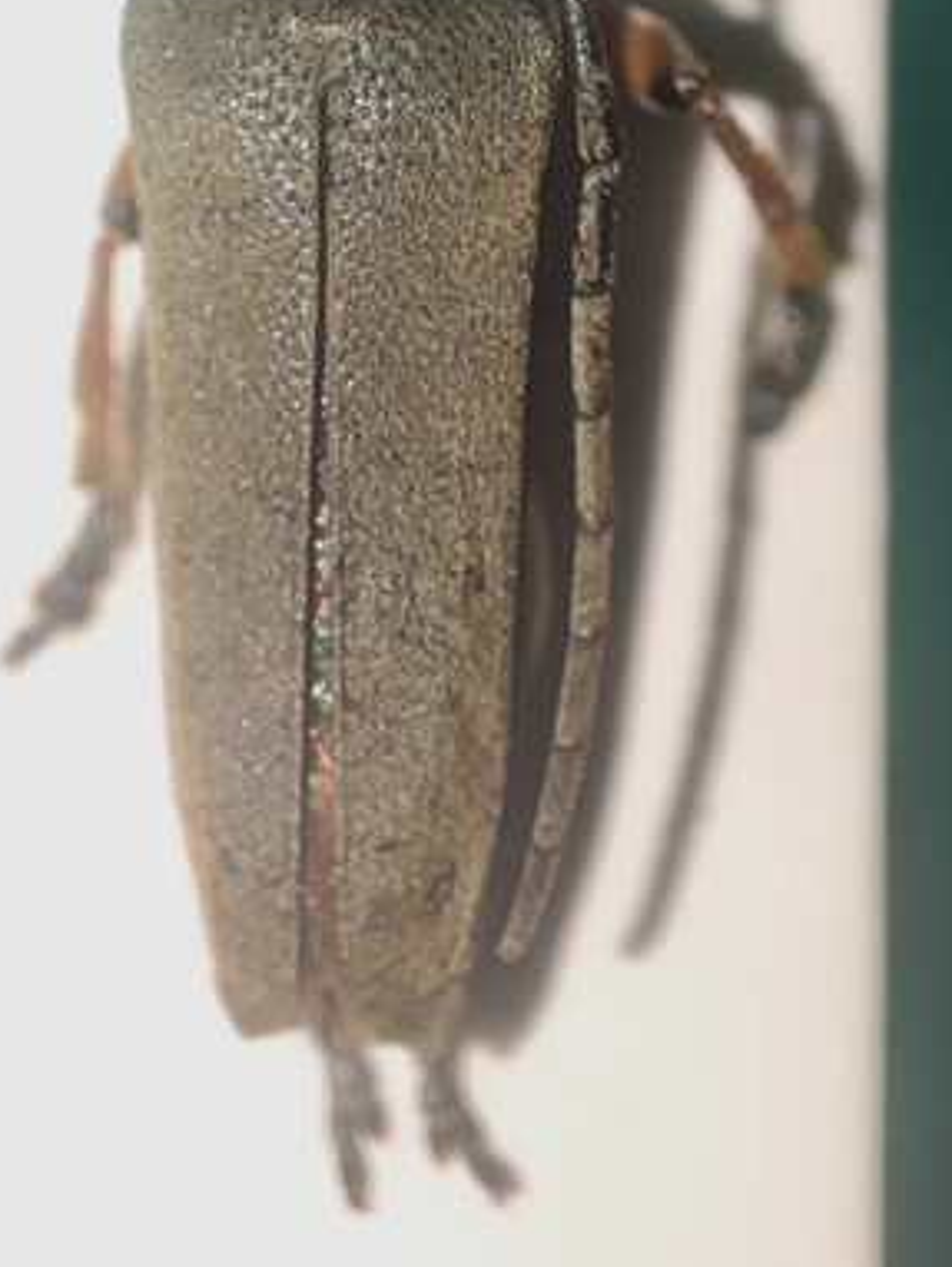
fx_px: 3004
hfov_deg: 18.0
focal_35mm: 82
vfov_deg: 23.4
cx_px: 348
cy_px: 226
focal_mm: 4.1
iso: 94
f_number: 2.4
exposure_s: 1/100
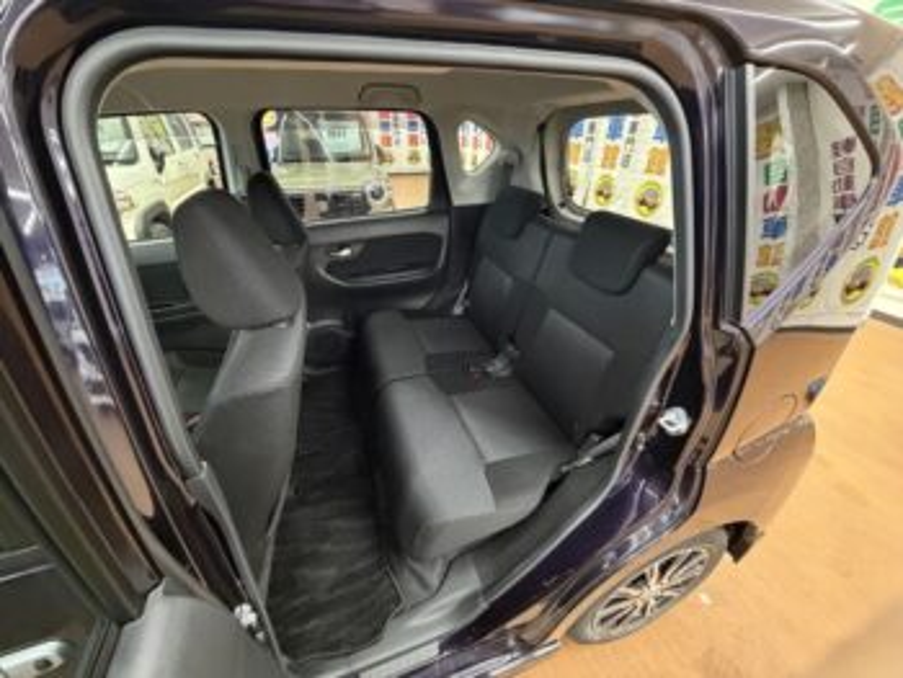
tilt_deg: -29.7
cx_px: 452
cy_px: 339
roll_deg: +0.7
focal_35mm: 14
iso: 1000
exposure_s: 1/50
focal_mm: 2.22
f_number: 2.2
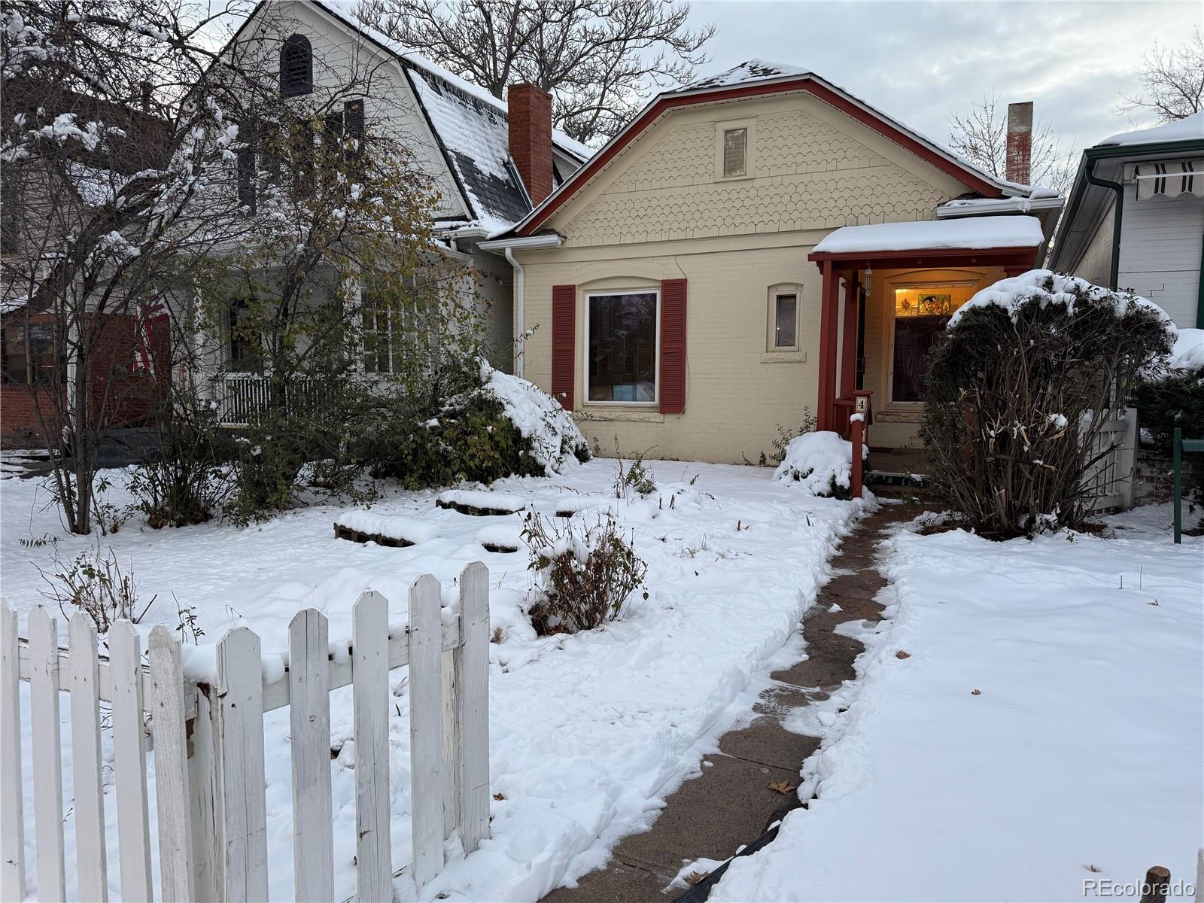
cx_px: 602
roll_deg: -0.9
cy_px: 452
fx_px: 835
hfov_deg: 71.6
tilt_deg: -4.9
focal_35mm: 24
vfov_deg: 56.8
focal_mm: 6.76
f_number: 1.78
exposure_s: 1/121
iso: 160
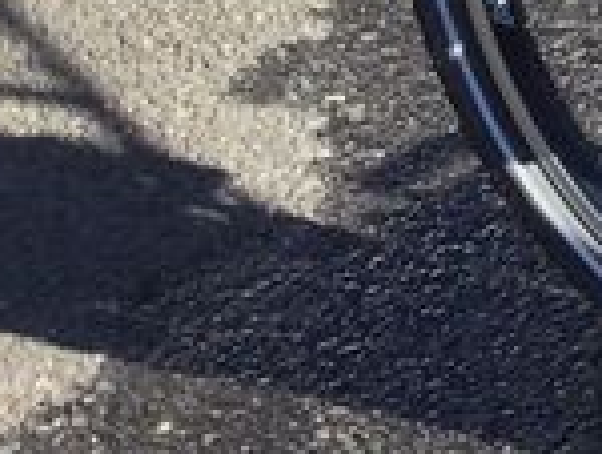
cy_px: -350
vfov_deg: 7.1
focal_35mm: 206
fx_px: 3588
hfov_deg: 7.9
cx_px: 1942
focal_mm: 3.3
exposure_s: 1/268
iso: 25
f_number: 2.4
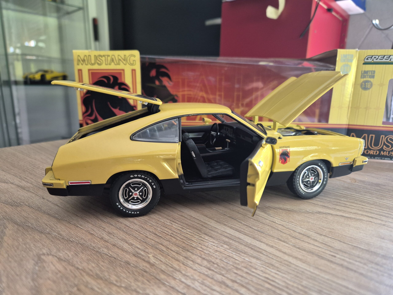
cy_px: 148
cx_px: 196
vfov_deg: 58.9
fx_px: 261
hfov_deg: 73.9
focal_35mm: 23
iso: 500
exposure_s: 1/100
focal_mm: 5.4
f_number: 1.8
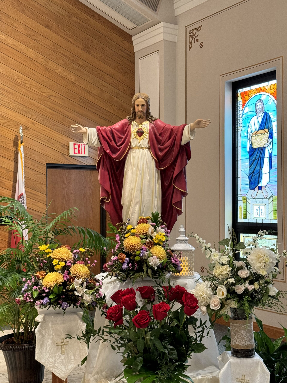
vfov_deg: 39.7
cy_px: 192
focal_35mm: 48
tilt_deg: +0.5
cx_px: 144
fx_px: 531
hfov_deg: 30.3
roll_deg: +0.2
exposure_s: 1/60
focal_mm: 6.76
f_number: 1.78
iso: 250
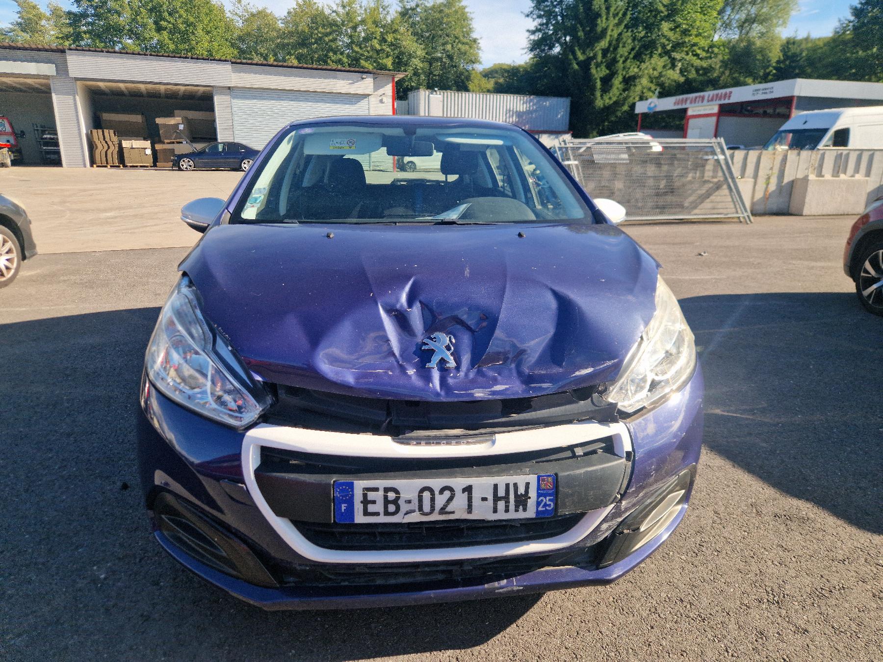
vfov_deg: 58.9
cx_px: 442
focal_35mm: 23
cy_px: 331
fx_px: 587
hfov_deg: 73.9
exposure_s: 1/909
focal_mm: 5.4
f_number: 1.8
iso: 50
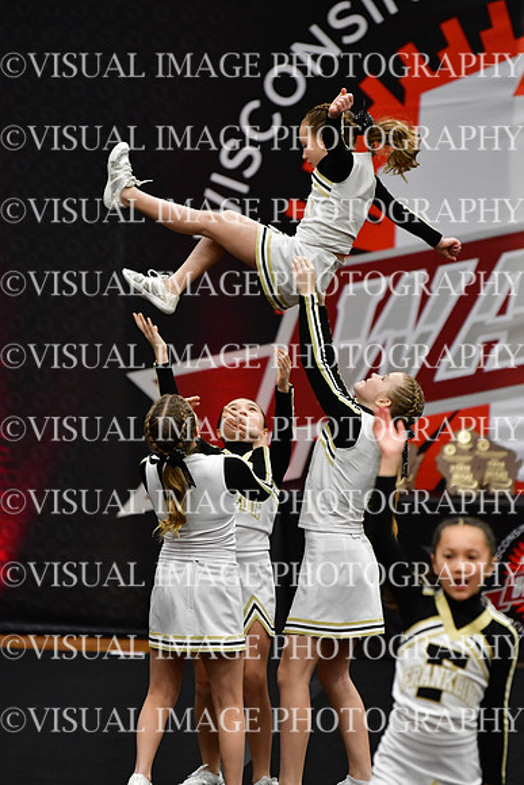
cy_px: 392
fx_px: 5716
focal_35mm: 262
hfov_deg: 5.2
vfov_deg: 7.9
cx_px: 262
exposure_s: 1/800
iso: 4000
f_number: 2.8
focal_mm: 175
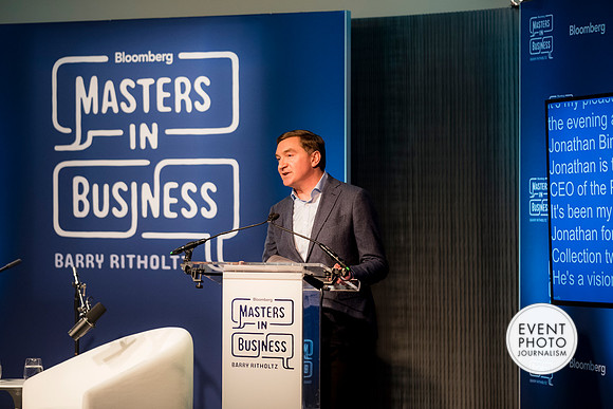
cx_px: 306
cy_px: 198
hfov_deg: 16.9
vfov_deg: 11.3
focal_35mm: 121
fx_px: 2060
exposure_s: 1/160
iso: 2000
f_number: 2.8
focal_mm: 116
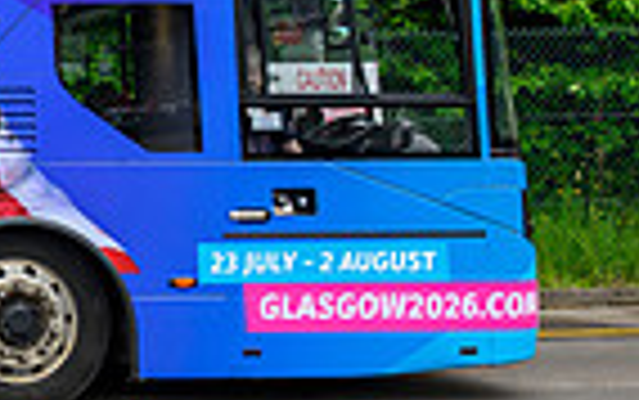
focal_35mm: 106
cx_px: -662
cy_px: -92
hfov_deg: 15.4
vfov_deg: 12.1
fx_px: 1847
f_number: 5.6
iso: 1250
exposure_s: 1/160
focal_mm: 25.5
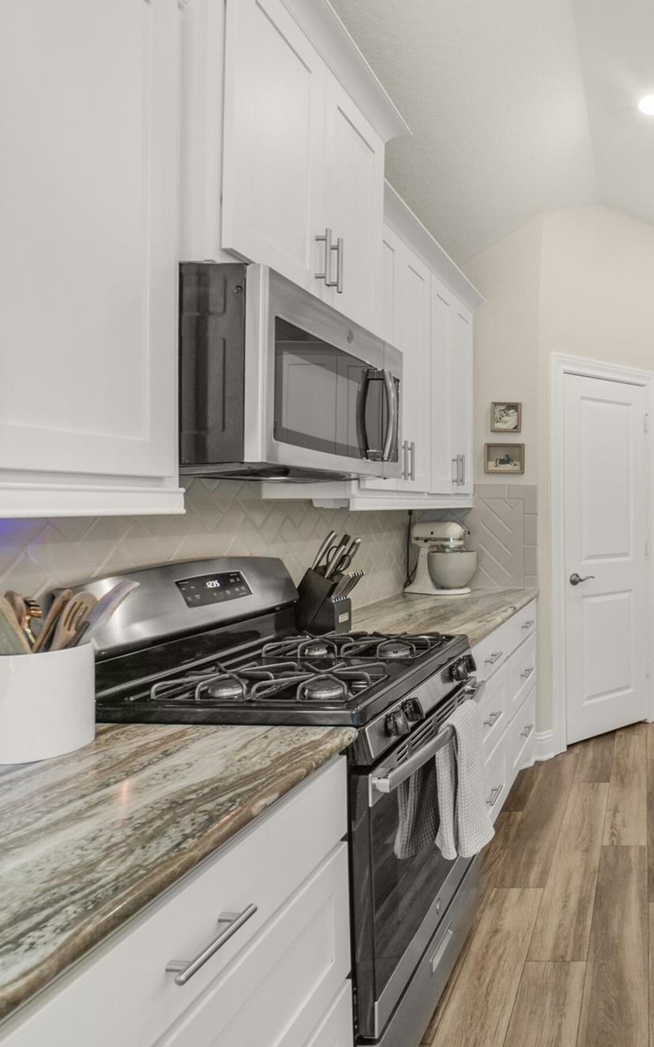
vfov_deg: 79.6
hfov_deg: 47.0
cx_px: 637
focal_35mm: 22
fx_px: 627
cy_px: 513
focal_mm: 14
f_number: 11
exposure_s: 1/6
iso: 500
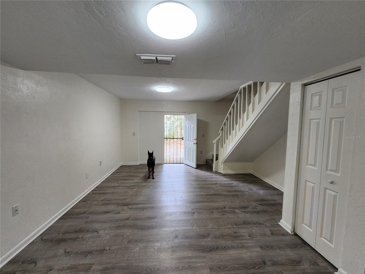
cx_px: 182
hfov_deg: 106.2
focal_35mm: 13
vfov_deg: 89.9
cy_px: 137
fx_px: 137
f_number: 2.2
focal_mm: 2.2
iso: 160
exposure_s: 1/60
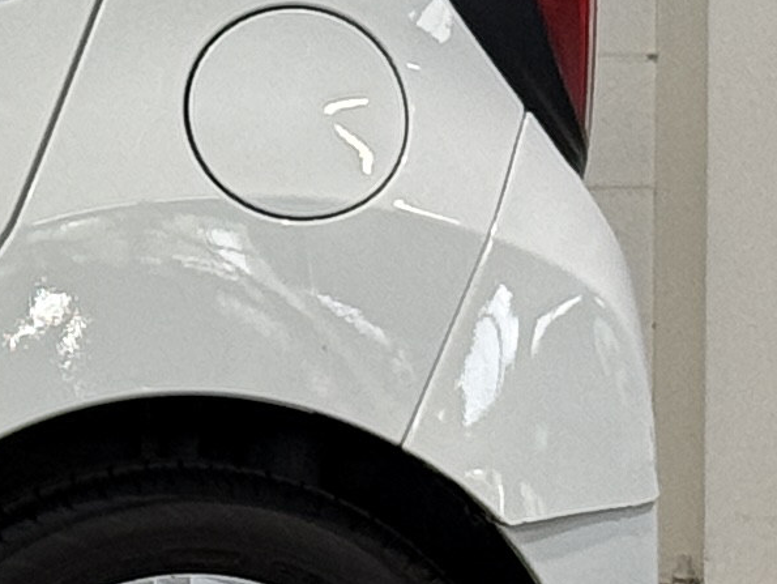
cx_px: -1396
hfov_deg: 5.8
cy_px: 161
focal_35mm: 325
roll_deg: -0.5
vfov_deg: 4.6
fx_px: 7299
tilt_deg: -1.0
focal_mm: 6.76
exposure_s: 1/60
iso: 50
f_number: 1.78
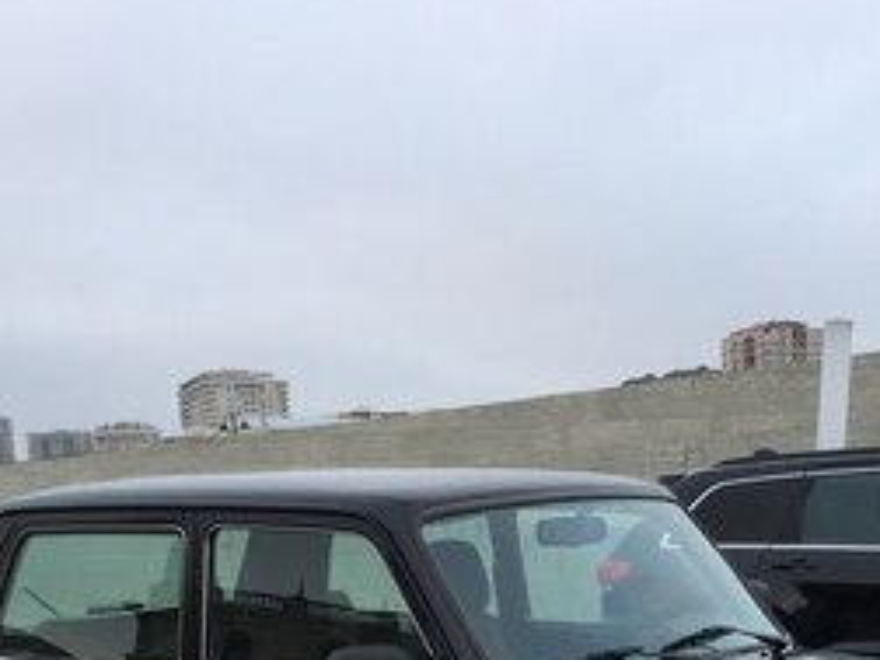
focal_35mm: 57
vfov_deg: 23.0
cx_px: 538
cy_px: 842
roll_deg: +2.1
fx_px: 1449
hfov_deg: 33.6
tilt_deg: -10.4
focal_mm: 4.15
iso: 32
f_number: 2.2
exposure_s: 1/33
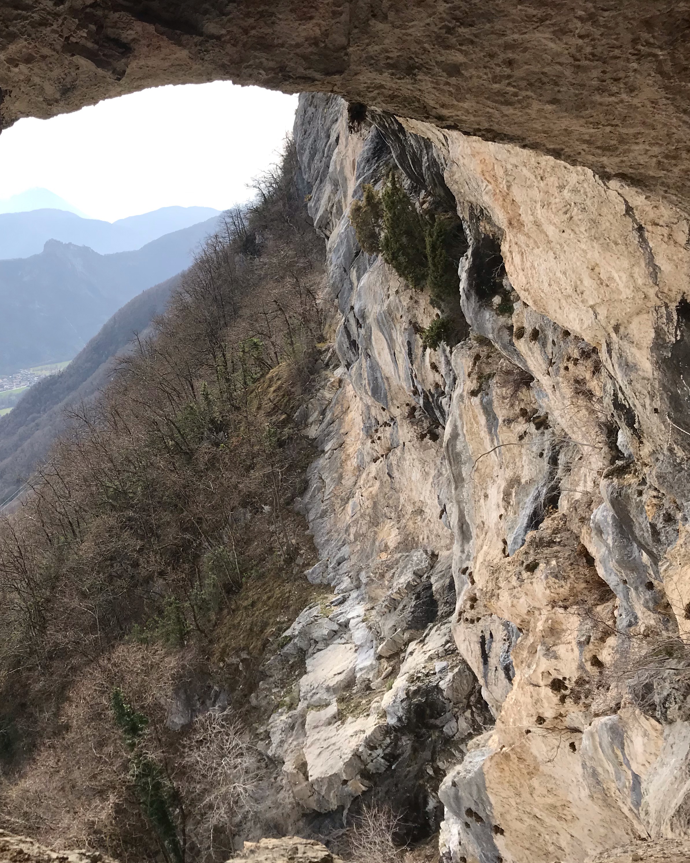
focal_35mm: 37
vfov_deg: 49.1
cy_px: 427
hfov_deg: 38.6
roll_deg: +2.4
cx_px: 139
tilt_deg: -9.2
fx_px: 944
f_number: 1.8
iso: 20
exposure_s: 1/1088
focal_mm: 3.99
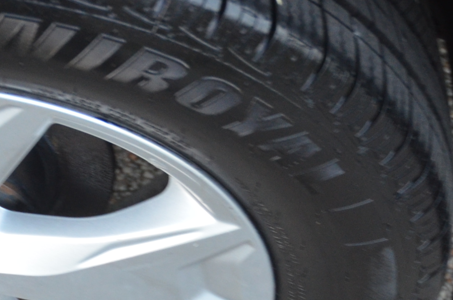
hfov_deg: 13.7
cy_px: 246
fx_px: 1867
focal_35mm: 149
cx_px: 14
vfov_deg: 9.2
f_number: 3.8
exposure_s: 1/40
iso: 800
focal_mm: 29
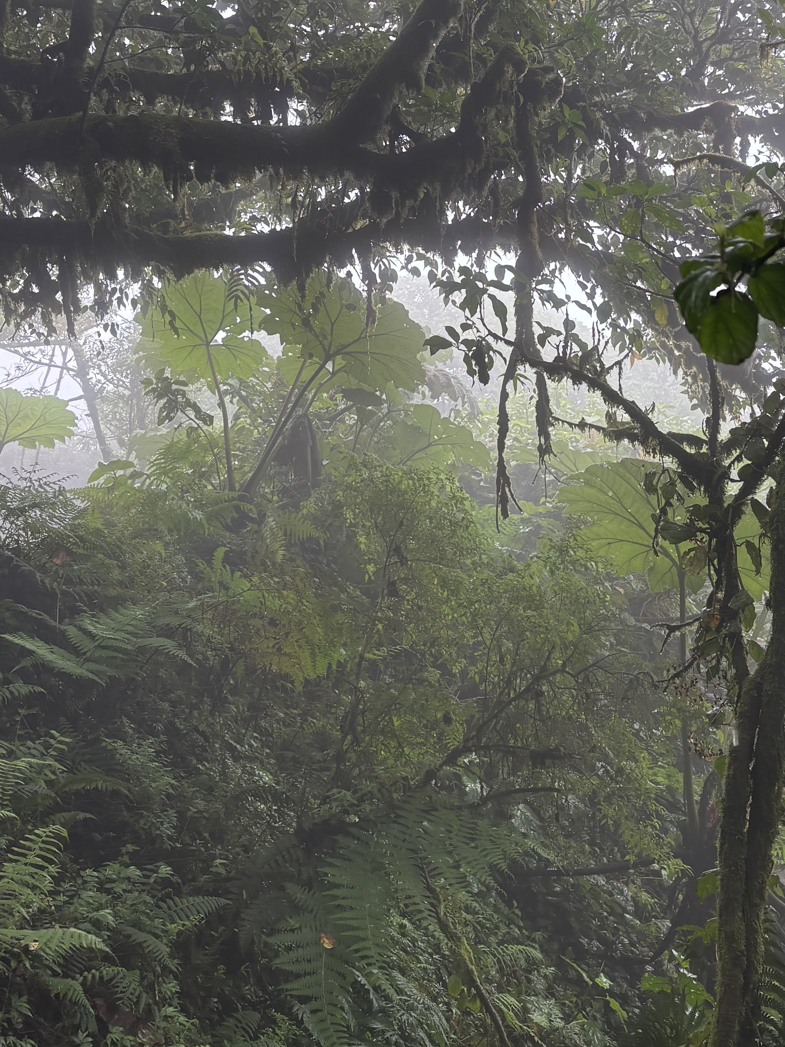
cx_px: 488
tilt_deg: -12.9
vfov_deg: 40.6
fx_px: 1361
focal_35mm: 45
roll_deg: +2.7
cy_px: 229
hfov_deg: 32.0
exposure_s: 1/121
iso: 40
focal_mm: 5.96
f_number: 1.6
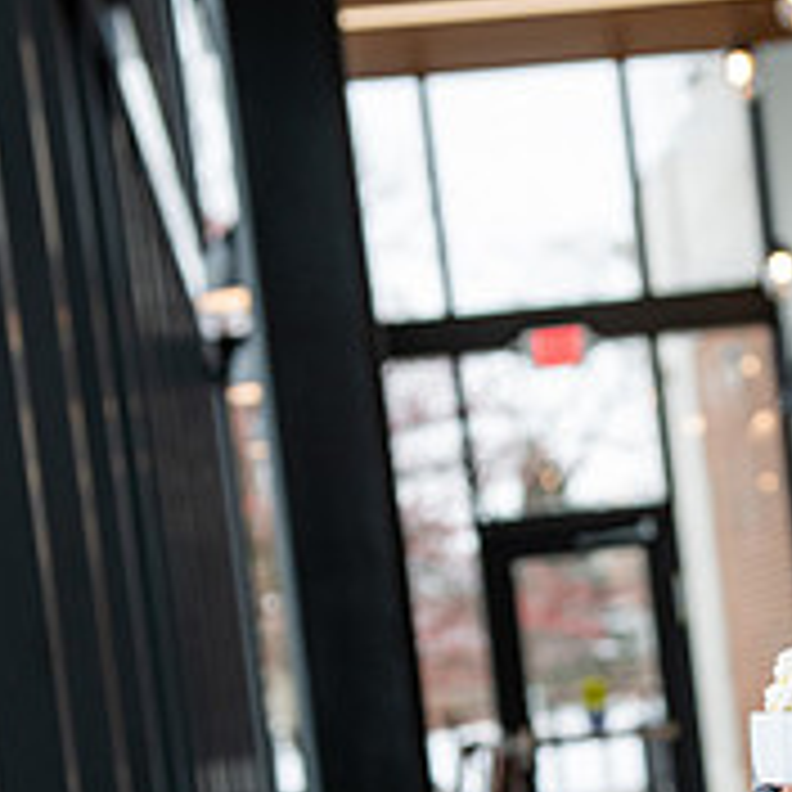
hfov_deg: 13.7
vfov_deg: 13.7
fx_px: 3262
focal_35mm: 126
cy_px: 790
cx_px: 752
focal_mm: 45
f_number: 4
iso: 400
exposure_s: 1/200
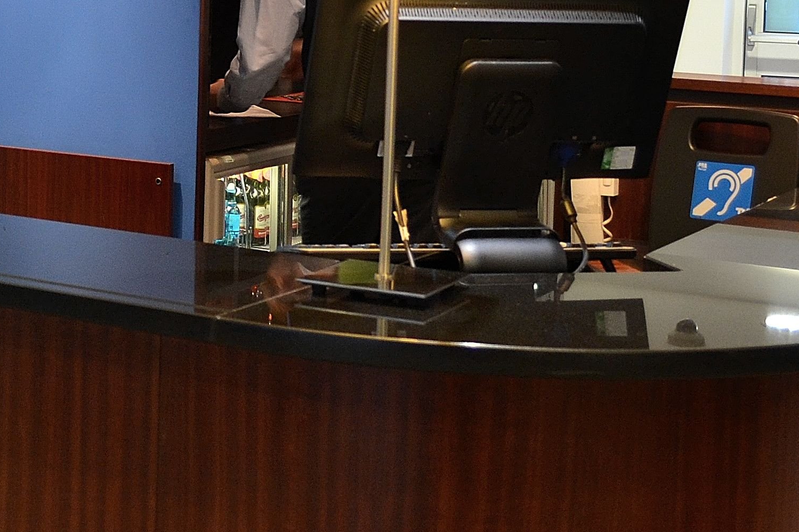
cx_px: -108
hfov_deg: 22.9
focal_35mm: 83
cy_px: 26
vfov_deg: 16.2
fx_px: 1842
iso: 400
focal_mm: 18
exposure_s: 1/25
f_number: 3.5
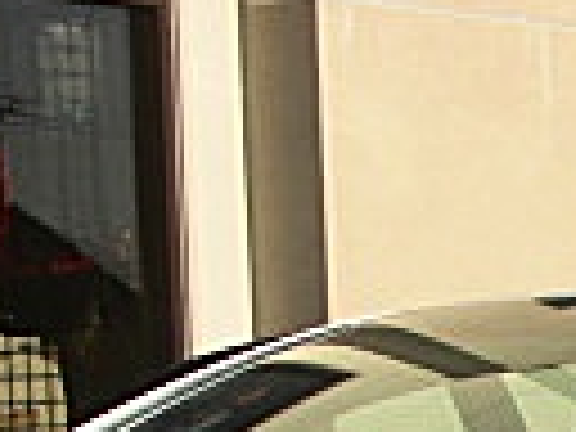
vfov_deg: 7.8
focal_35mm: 180
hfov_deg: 10.6
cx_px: 886
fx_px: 2995
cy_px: 968
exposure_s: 1/125
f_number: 7.9
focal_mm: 6.3
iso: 50
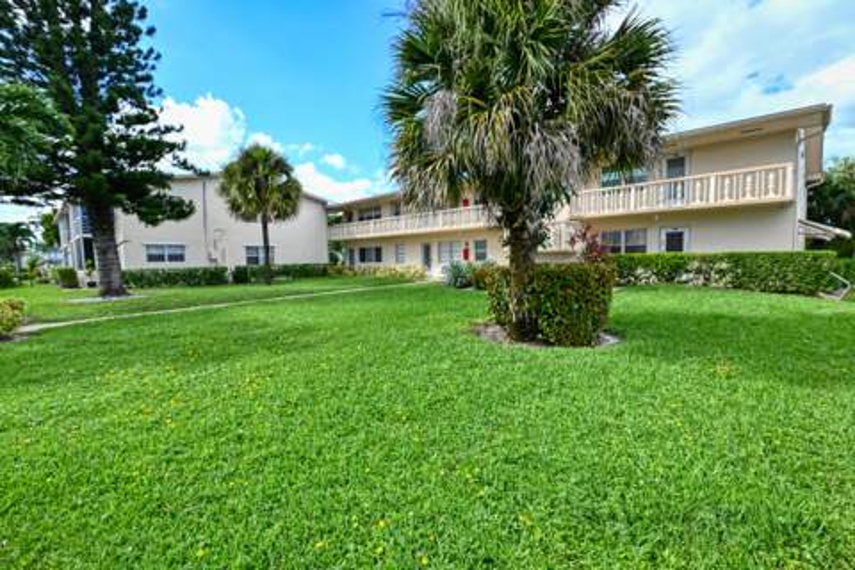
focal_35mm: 16
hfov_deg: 95.0
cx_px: 428
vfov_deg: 72.1
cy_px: 285
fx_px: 392
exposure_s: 1/125
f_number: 7.1
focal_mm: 16.5
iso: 100
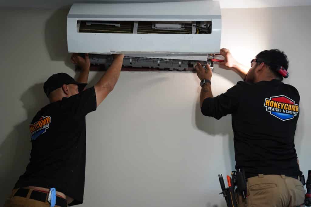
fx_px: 431
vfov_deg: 27.1
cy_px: 104
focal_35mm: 50
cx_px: 156
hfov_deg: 39.7
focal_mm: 49.9
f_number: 2.8
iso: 2500
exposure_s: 1/160
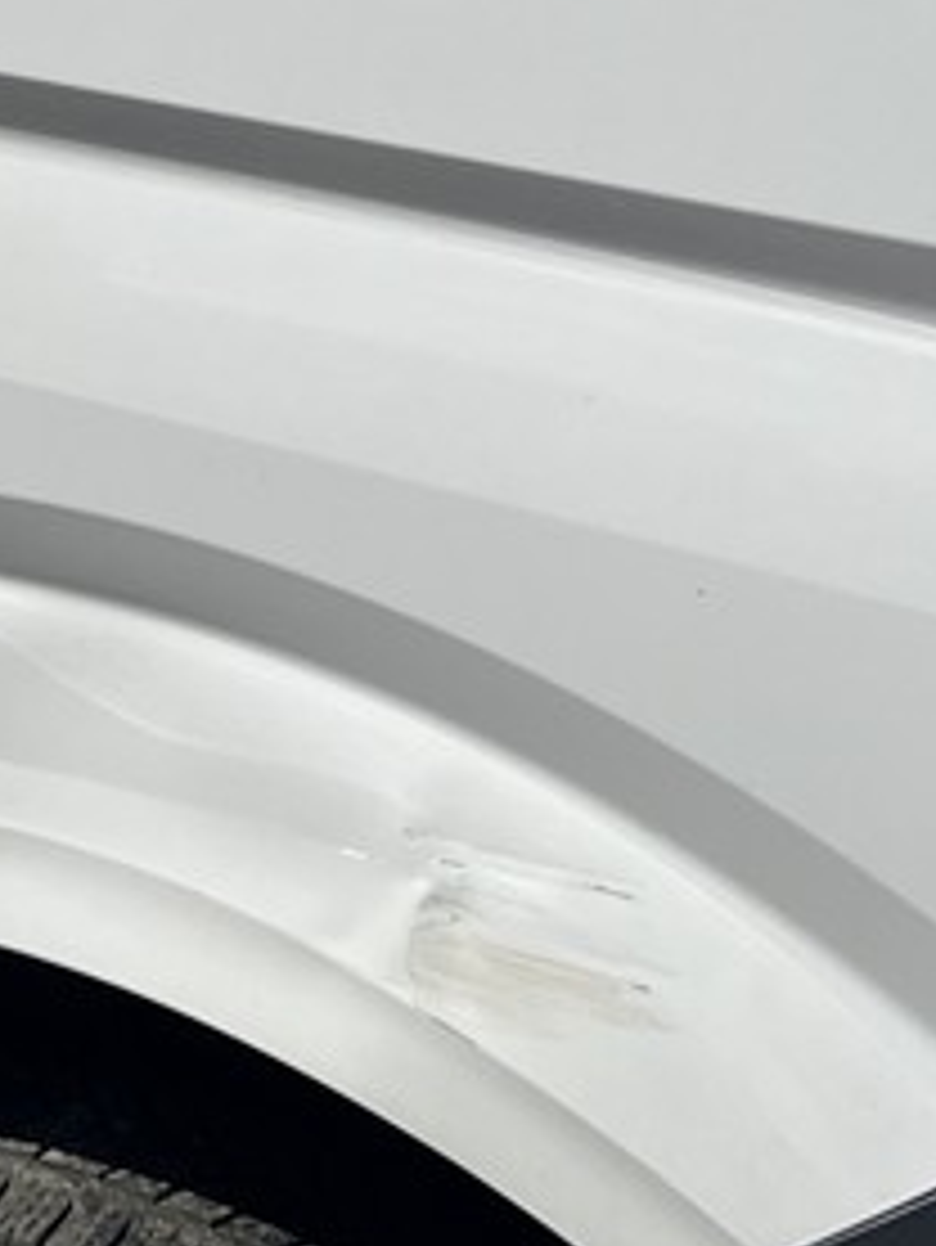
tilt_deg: -13.6
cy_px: 216
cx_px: -922
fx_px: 3458
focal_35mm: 96
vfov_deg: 20.2
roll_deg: -0.9
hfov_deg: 13.3
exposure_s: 1/11364
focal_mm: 5.7
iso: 50
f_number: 1.5
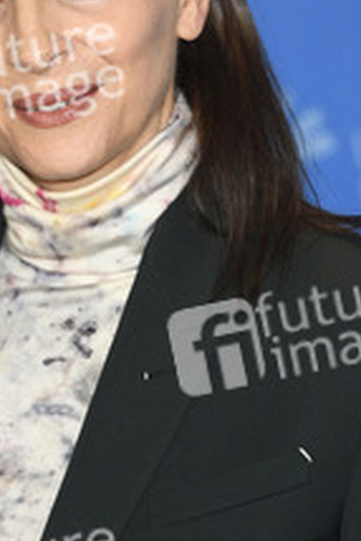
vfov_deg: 5.5
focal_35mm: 373
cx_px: 68
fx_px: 5601
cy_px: 210
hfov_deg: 3.7
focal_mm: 200
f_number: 3.5
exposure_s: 1/320
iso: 800
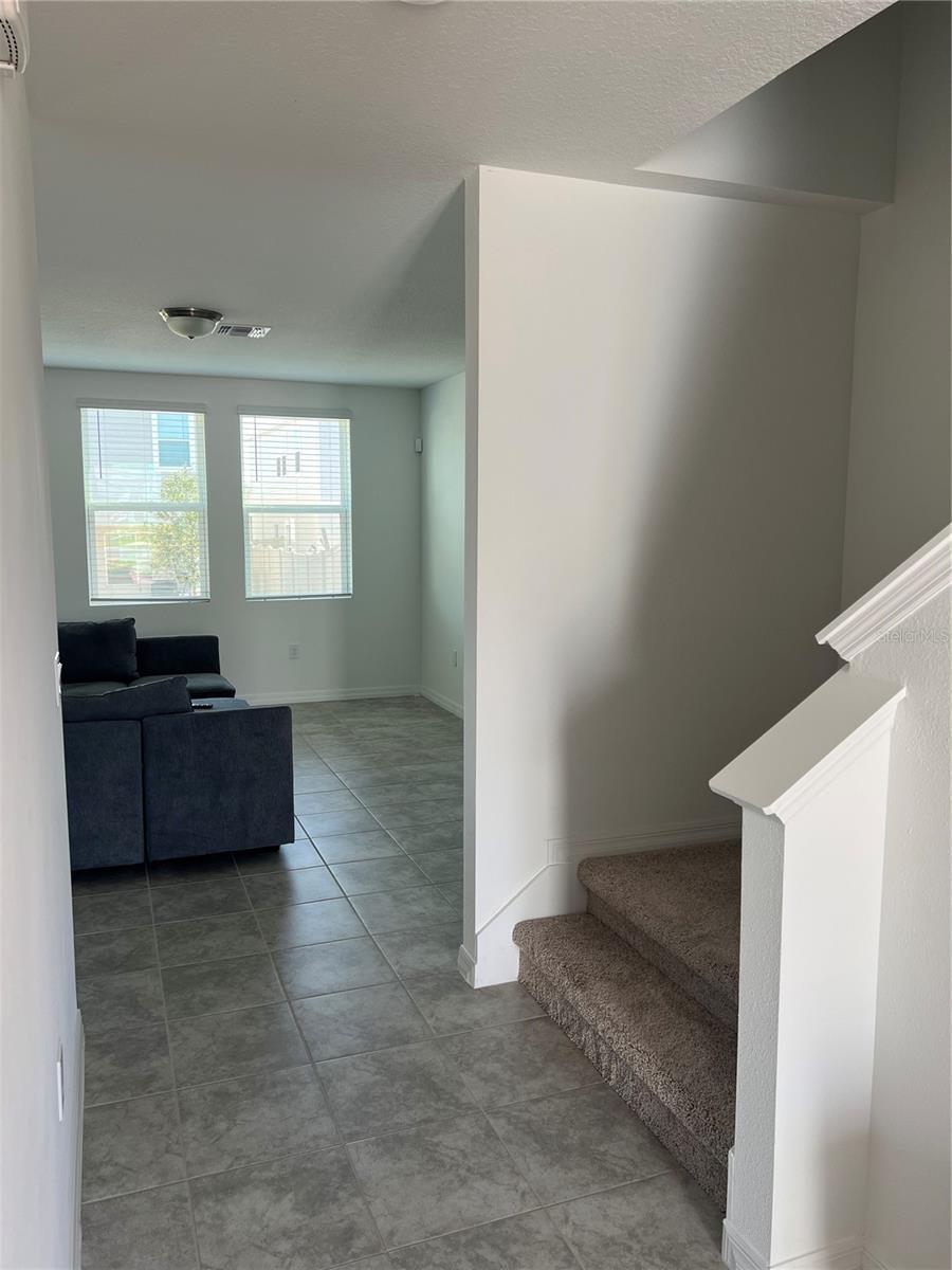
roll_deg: -0.6
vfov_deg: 67.3
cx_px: 476
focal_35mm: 26
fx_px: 953
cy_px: 635
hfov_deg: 53.1
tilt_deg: -6.8
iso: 50
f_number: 1.5
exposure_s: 1/131
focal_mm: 5.7
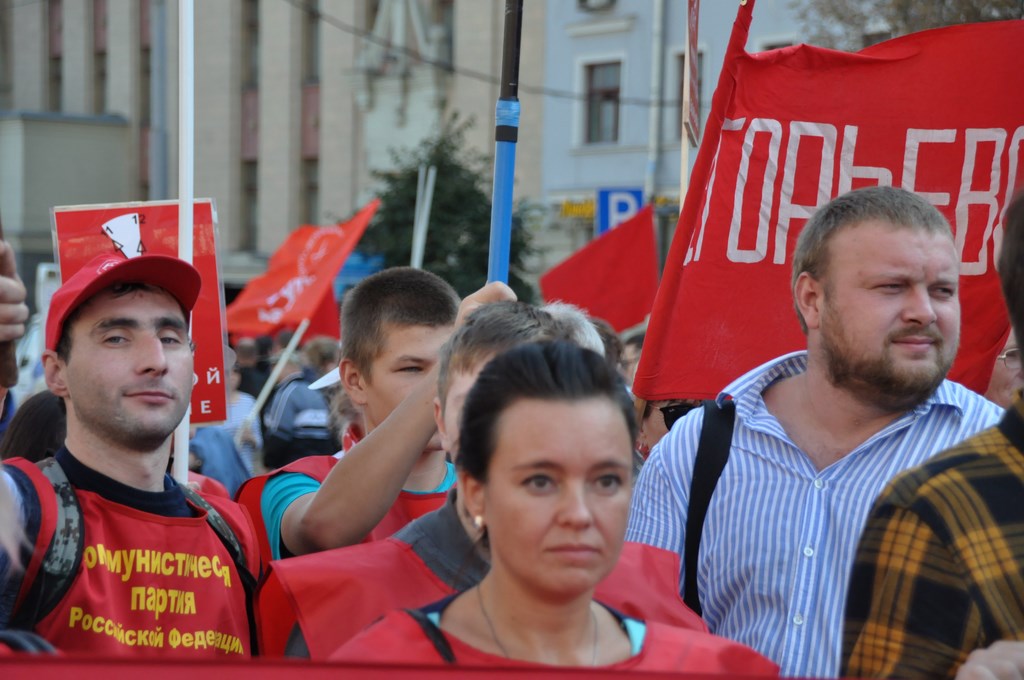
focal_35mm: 135
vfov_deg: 10.1
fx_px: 3835
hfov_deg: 15.2
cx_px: 512
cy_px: 340
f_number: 5.3
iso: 1000
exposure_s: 1/1000
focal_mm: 90
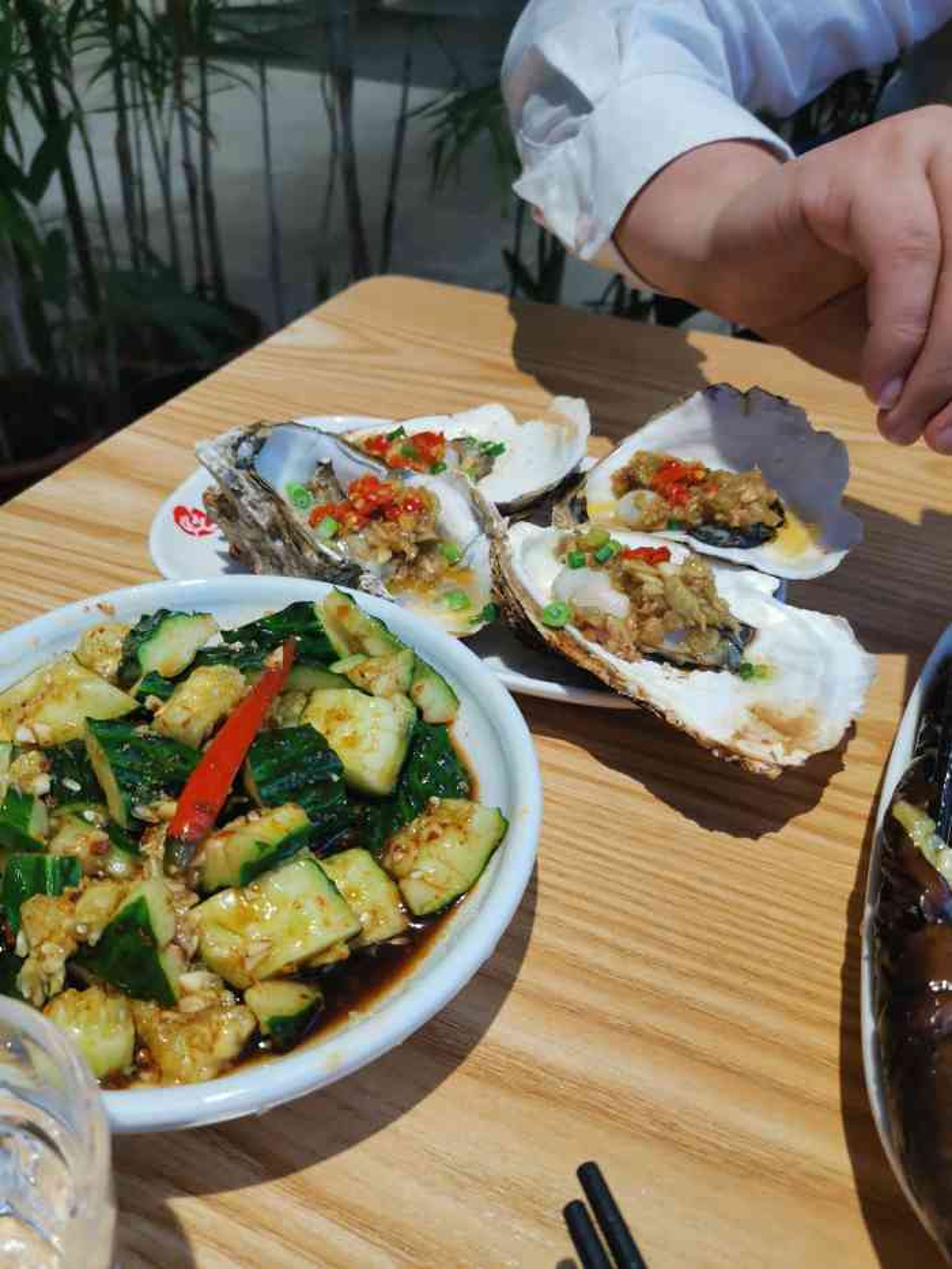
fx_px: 953
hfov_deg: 53.1
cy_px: 634
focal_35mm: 26
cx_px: 476
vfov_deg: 67.3
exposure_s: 1/100
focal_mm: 4.75
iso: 125
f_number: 1.8
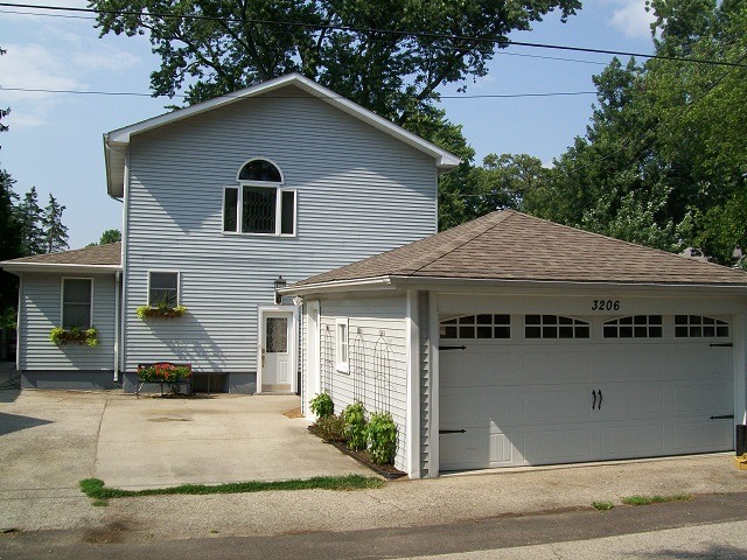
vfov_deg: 39.7
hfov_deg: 51.4
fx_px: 777
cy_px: 280
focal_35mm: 36
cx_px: 374
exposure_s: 1/500
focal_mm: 6
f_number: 4.8
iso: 64
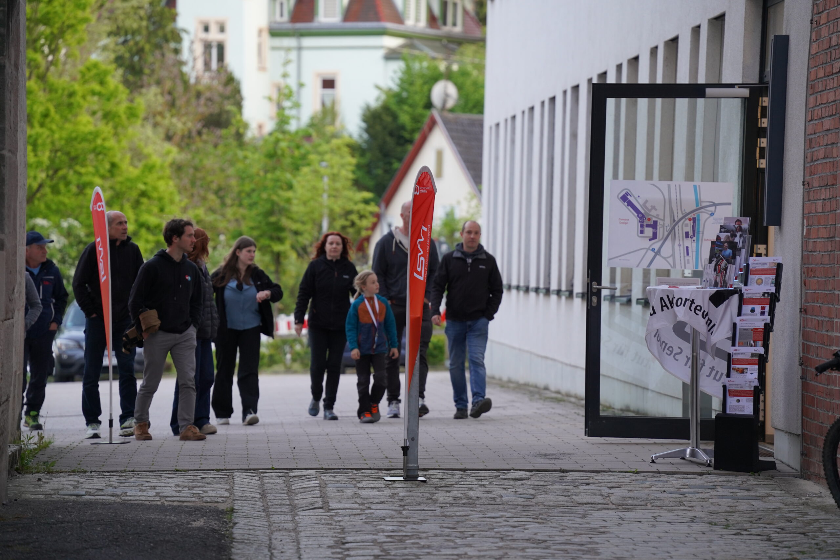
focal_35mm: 166
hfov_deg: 12.4
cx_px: 420
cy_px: 280
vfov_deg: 8.3
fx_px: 3873
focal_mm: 166
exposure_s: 1/200
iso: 1000
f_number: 4
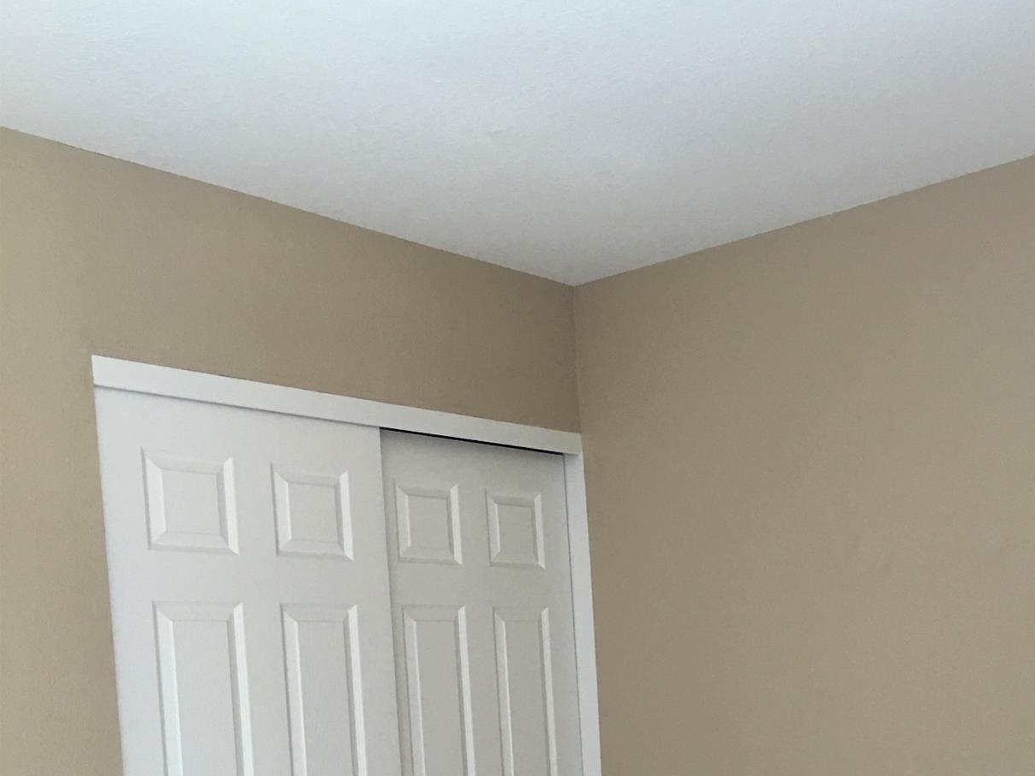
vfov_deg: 28.6
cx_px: 642
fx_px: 1435
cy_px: 755
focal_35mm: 48
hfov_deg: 39.4
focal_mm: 4.15
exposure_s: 1/30
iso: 32
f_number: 2.2
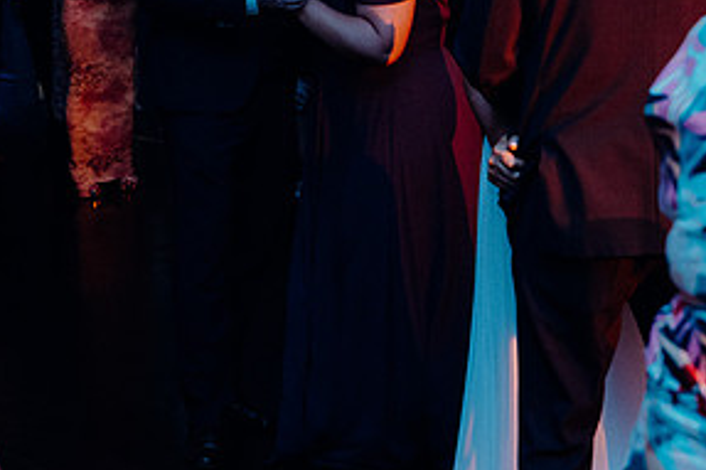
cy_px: 70
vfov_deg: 15.2
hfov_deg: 22.8
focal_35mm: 89
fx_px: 1744
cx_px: 268
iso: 2500
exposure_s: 1/160
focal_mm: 44
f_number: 3.5
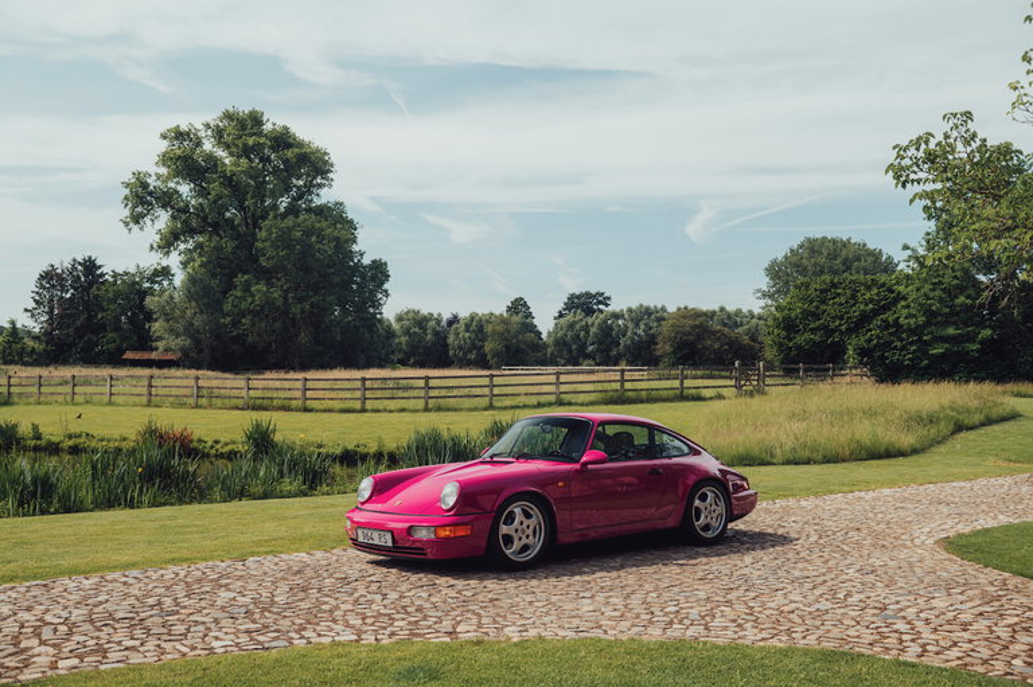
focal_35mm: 36
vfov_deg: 36.8
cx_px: 516
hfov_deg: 53.2
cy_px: 344
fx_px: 1032
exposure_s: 1/160
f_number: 5.6
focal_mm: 36
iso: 100
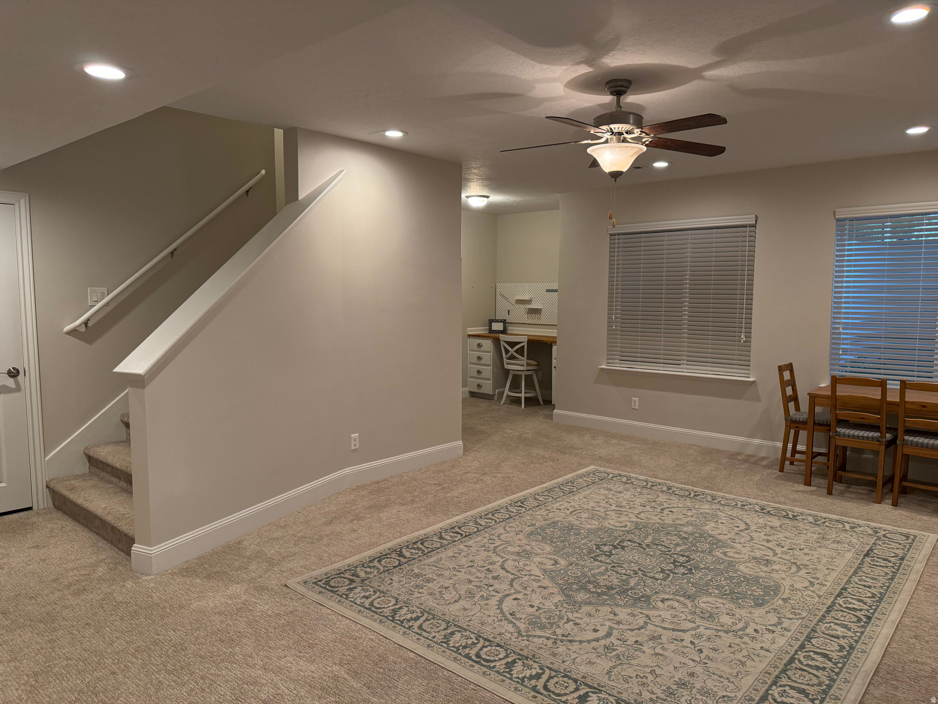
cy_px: 352
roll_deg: -0.7
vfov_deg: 56.8
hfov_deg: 71.6
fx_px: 650
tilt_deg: -5.0
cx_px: 469
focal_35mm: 24
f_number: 1.78
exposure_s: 1/120
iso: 250
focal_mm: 6.76
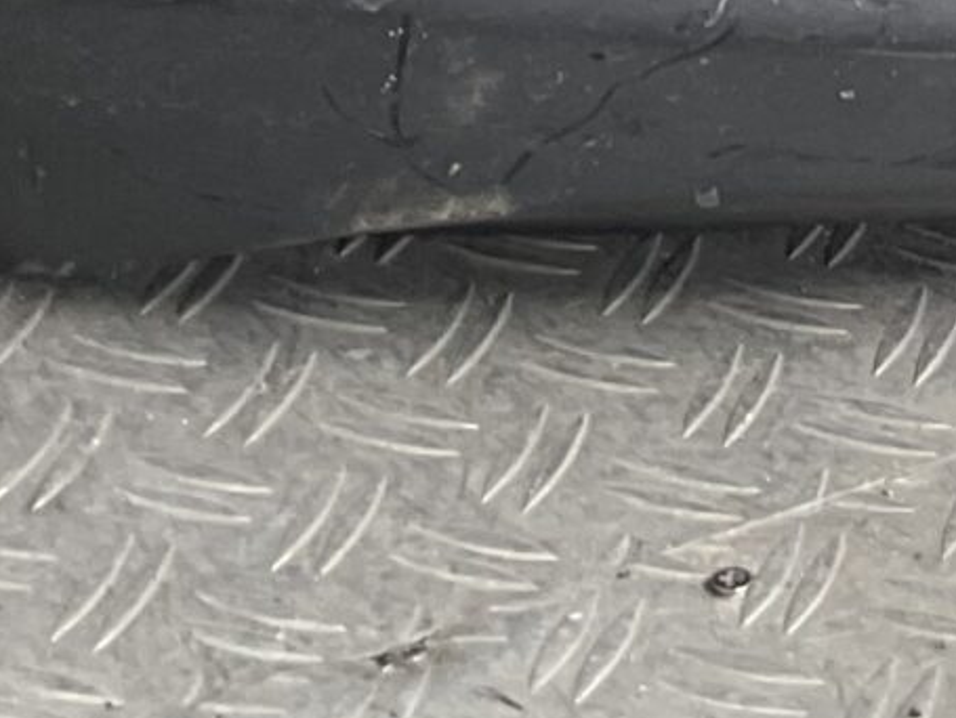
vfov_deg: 8.2
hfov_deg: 11.6
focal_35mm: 163
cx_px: 1439
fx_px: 4505
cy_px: -1165
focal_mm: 3
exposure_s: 1/182
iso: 16
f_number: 1.8
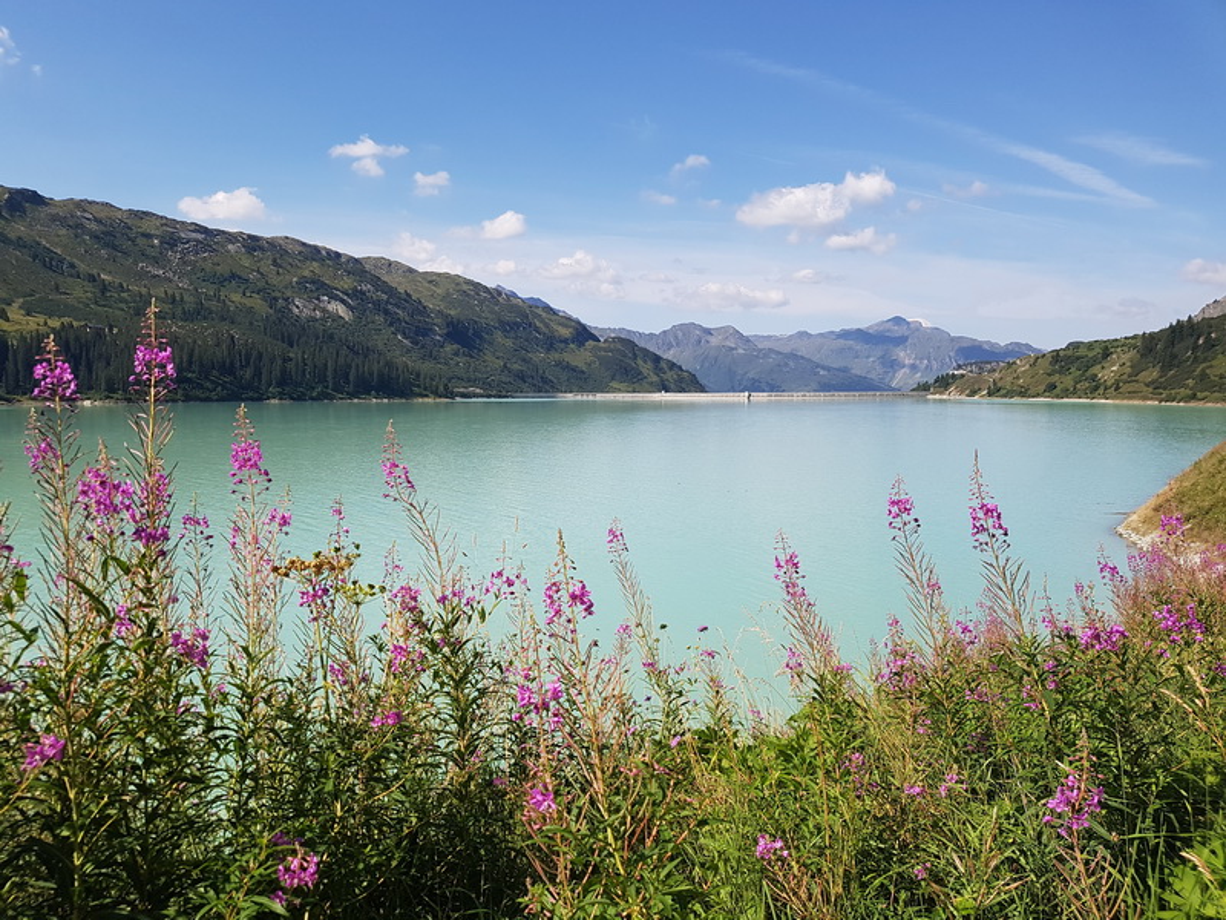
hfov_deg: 67.3
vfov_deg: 53.1
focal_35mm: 26
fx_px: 921
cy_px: 460
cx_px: 613
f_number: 1.7
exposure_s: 1/2456
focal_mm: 4.2
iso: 50
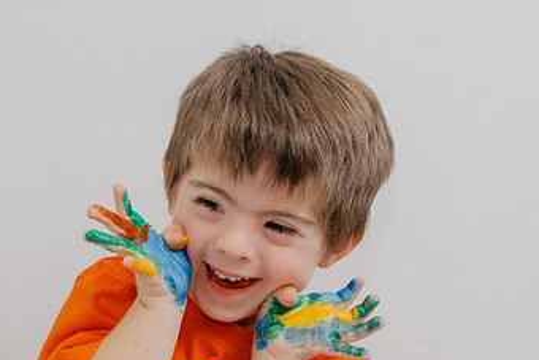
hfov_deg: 14.6
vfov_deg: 9.8
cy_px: 226
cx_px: 254
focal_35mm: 140
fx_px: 2097
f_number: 5.6
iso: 1000
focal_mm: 70
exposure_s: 1/200
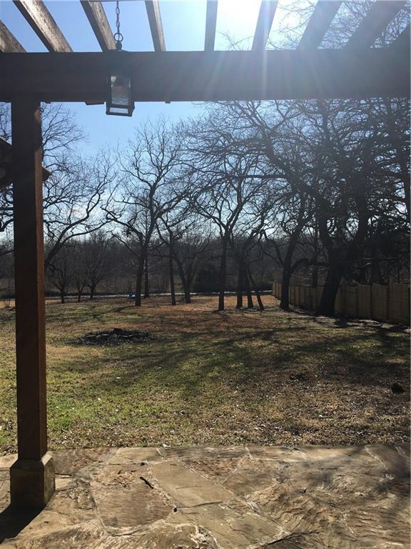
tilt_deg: +0.9
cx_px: 206
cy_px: 274
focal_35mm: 29
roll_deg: +1.1
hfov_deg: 48.2
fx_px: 459
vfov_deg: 61.7
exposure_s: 1/2137
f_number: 2.2
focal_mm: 4.15
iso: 25
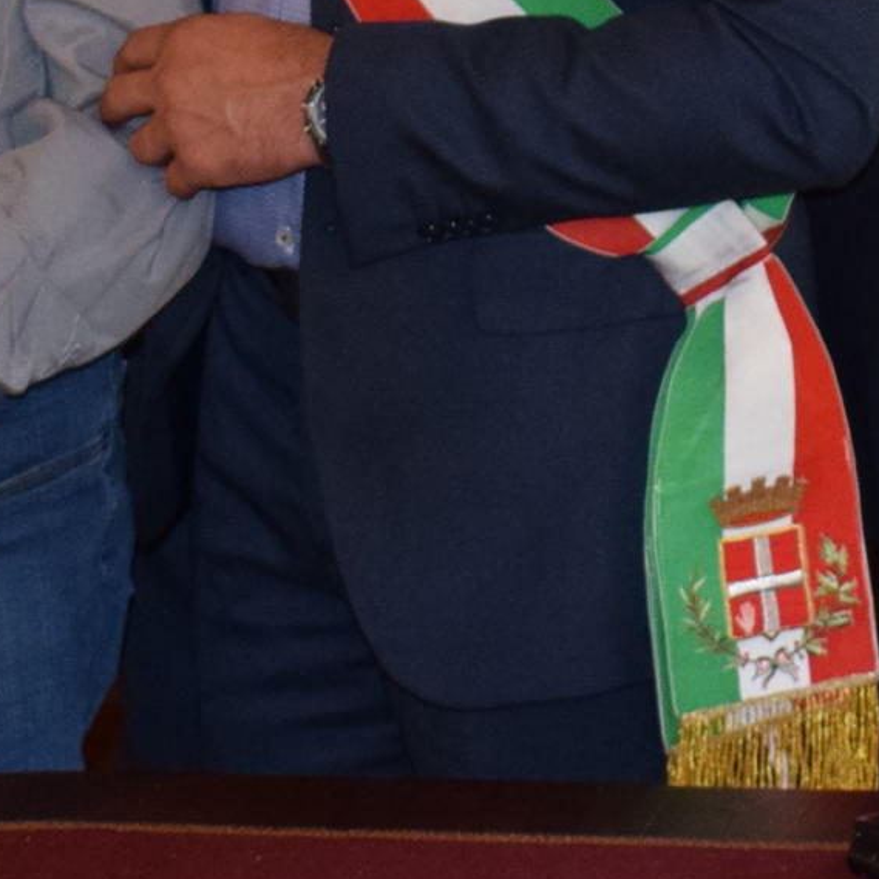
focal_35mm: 188
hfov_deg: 9.3
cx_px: 683
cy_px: -128
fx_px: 5401
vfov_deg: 9.2
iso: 1400
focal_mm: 28
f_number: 4.2
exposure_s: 1/60
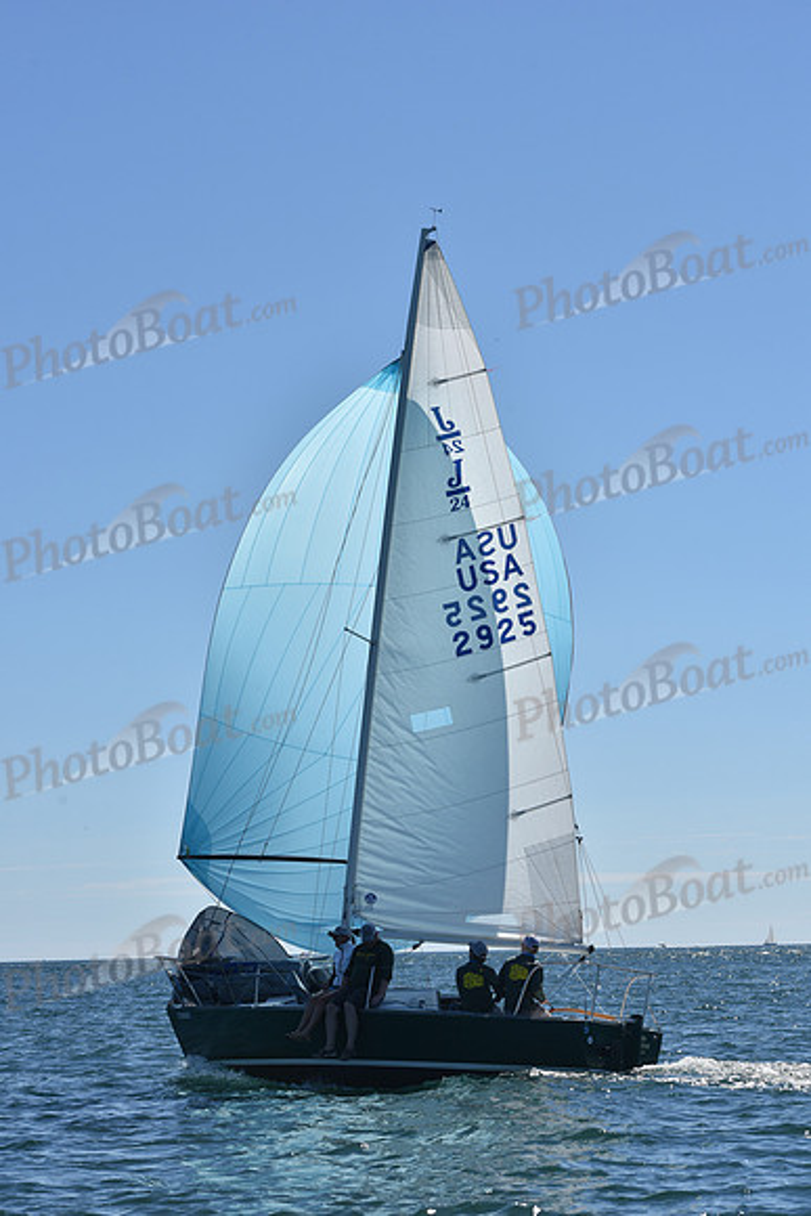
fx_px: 3107
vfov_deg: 22.1
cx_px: 406
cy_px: 608
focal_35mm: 92
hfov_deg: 14.9
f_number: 10
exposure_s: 1/1250
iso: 250
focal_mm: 92
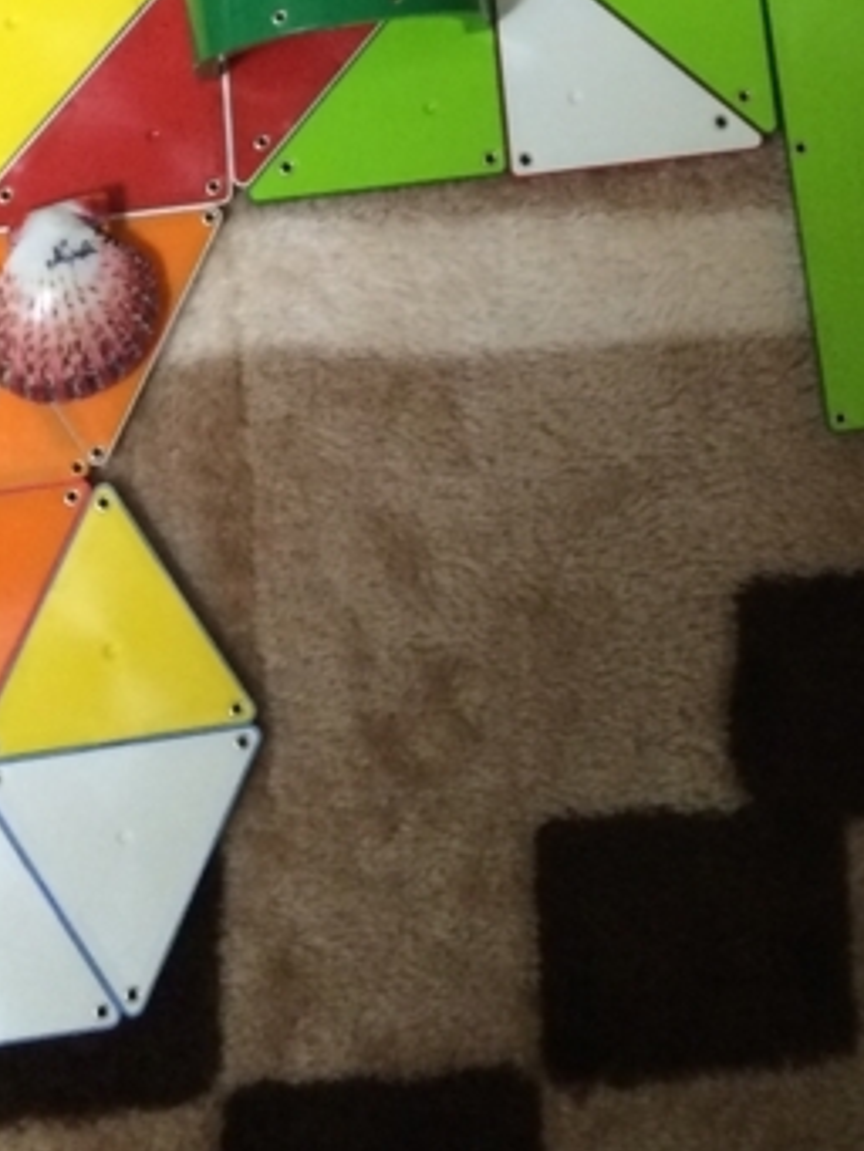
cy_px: -530
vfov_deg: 19.3
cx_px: 699
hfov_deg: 16.3
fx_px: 2993
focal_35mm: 90
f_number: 2.2
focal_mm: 4.12
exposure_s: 1/30
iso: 200
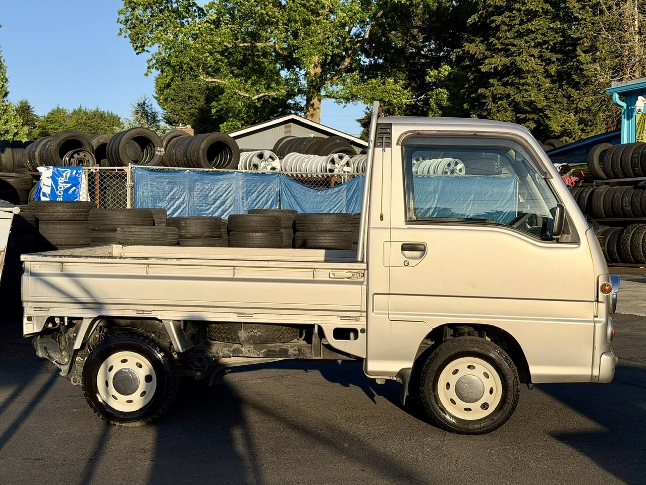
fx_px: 896
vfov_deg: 30.3
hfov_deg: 39.7
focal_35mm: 48
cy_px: 242
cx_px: 323
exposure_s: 1/6024
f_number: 1.78
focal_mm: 6.76
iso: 64
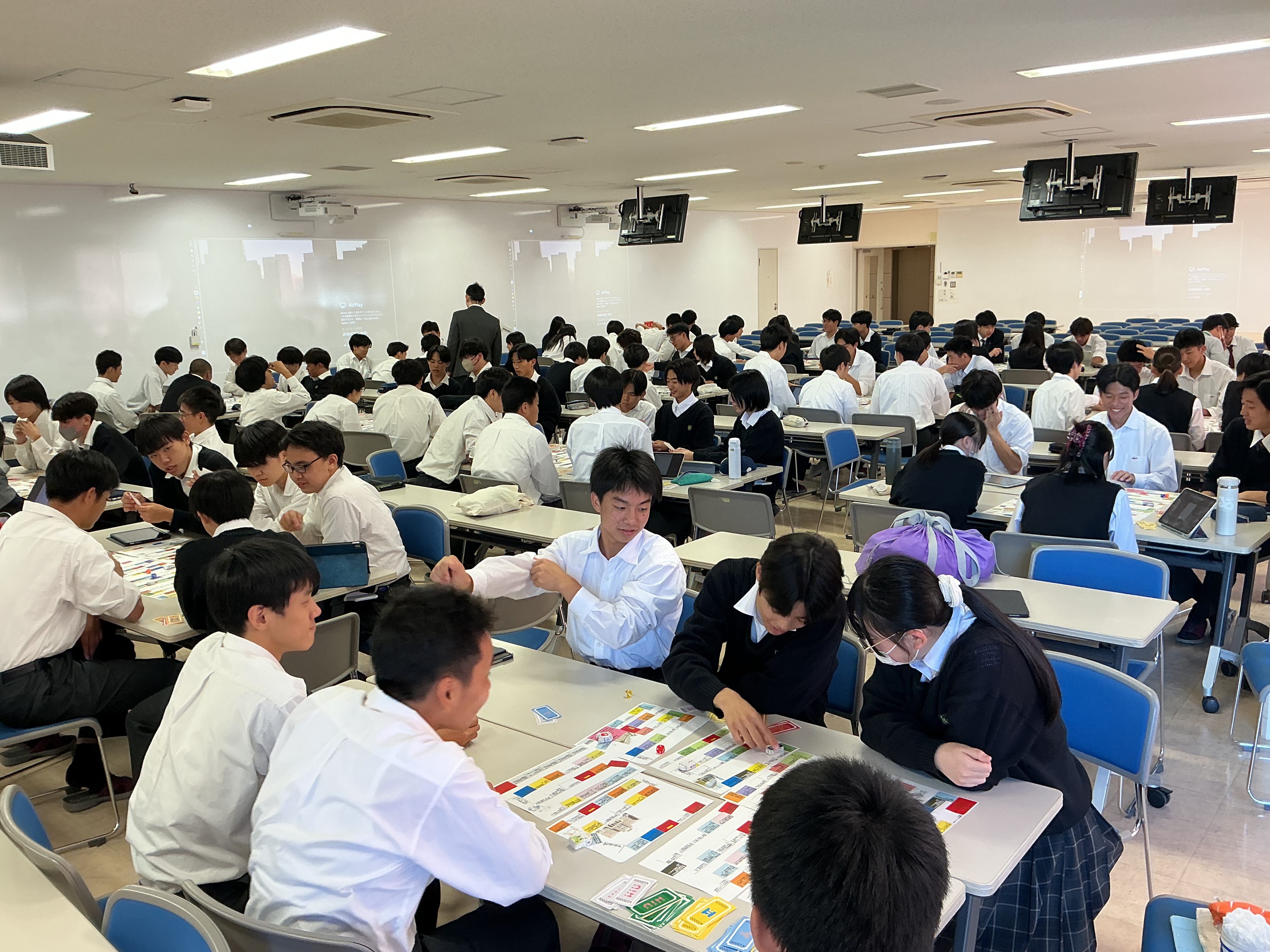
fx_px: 1064
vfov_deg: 48.2
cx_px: 635
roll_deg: +2.5
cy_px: 476
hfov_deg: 61.7
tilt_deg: -10.4
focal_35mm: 29
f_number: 1.8
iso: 40
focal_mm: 3
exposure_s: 1/60
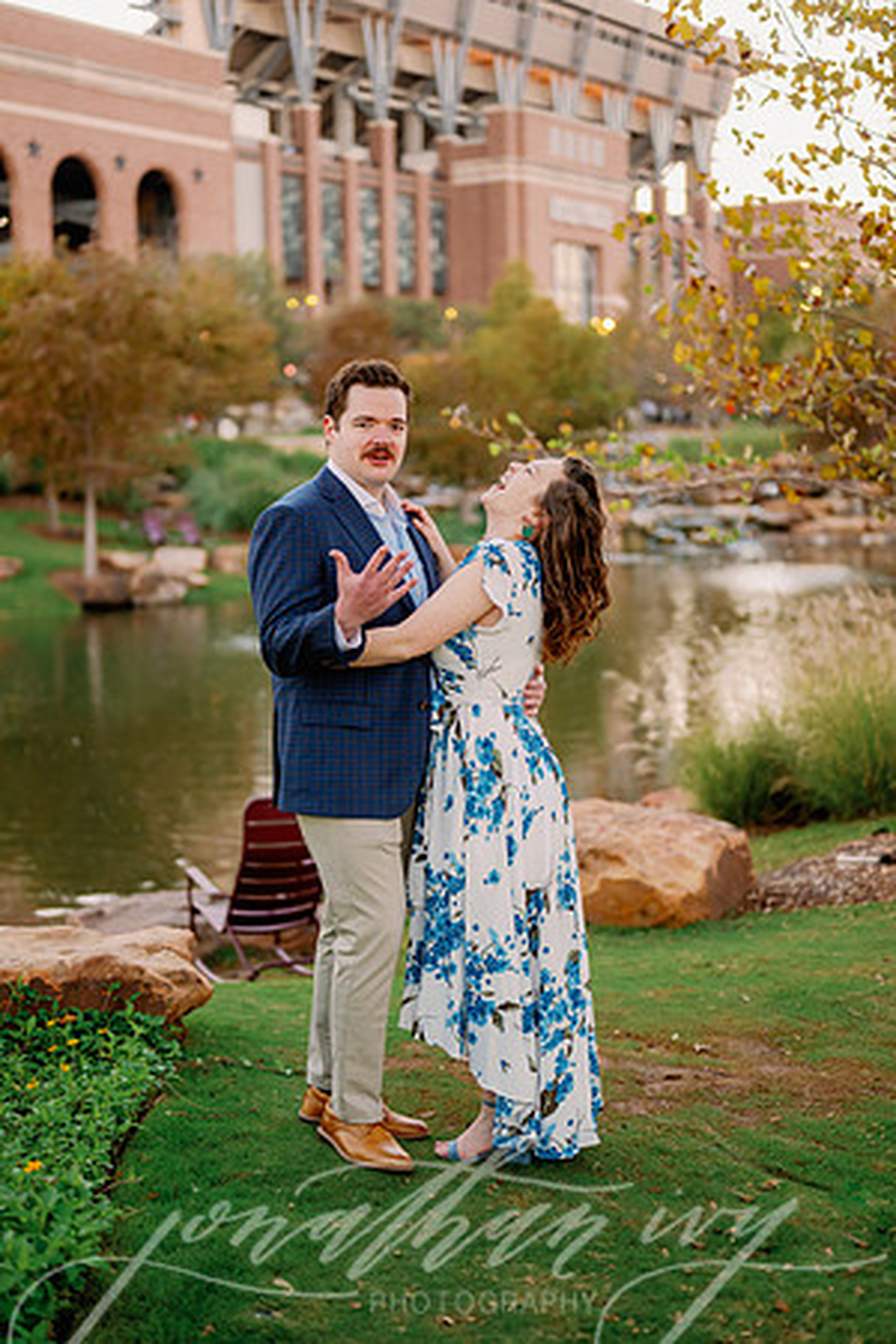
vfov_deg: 39.6
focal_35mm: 50
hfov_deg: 27.0
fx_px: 1867
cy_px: 672
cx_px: 448
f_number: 2
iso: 640
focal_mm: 50
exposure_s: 1/500
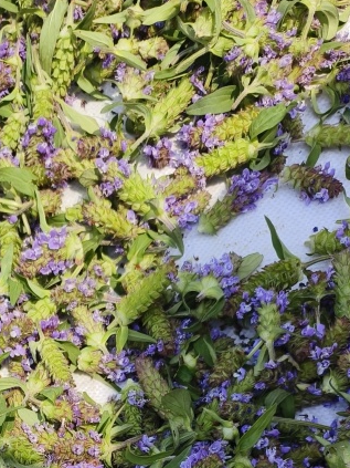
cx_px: -3
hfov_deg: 24.1
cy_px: 579
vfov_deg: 28.4
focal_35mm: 58
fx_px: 782
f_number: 1.75
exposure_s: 1/1818
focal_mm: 5.5
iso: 72
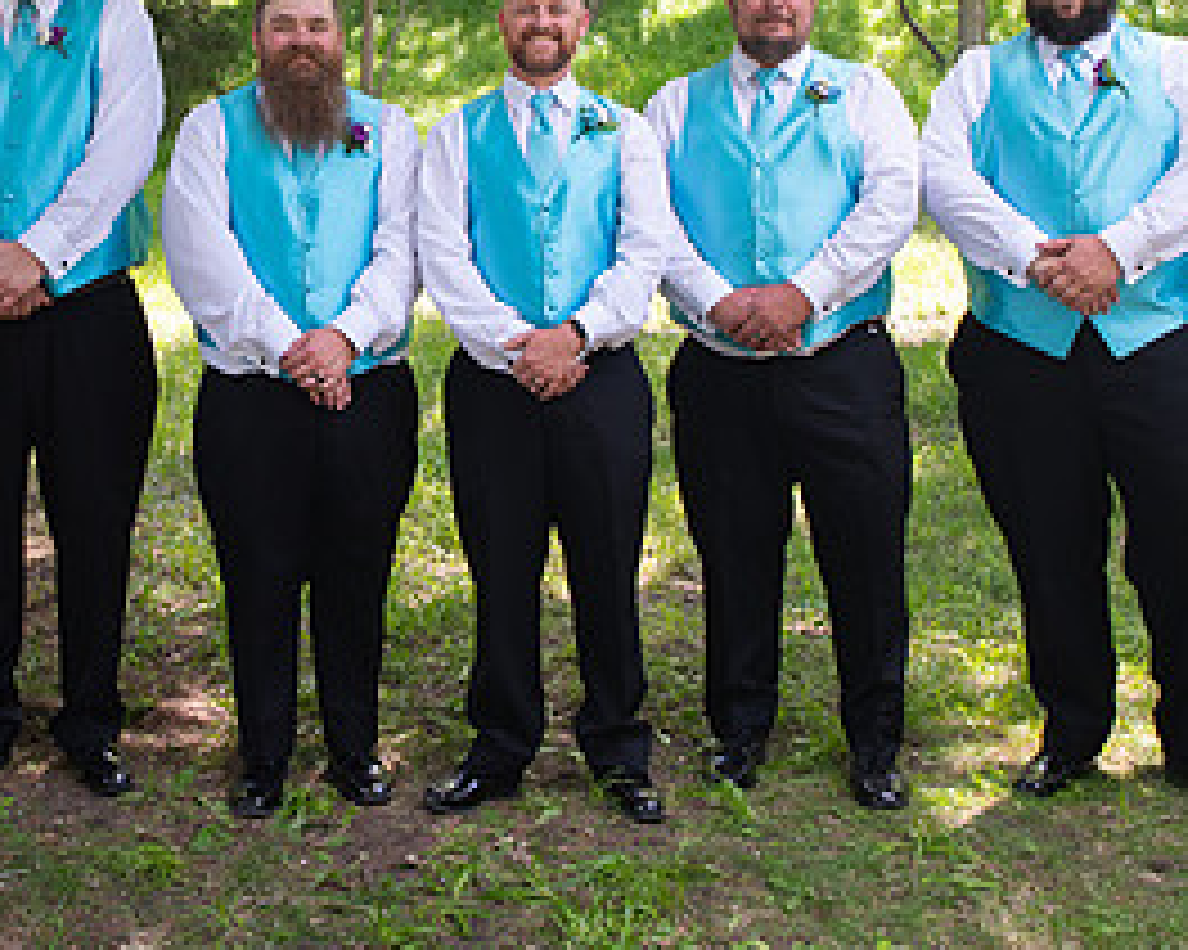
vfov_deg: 24.8
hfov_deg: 31.2
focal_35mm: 60
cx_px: 391
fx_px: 2109
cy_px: 142
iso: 250
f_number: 5
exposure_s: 1/125
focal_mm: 24
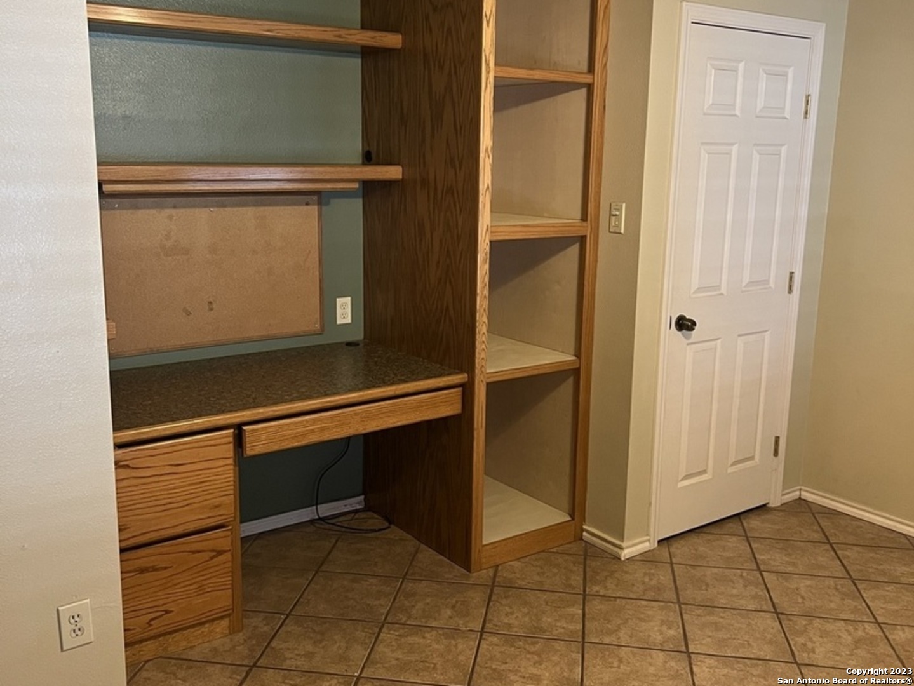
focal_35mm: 26
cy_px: 343
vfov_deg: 53.1
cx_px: 457
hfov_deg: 67.3
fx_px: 687
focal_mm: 5.7
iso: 400
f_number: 1.5
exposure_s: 1/40
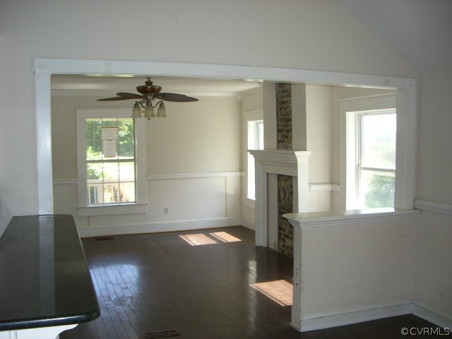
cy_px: 170
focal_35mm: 38
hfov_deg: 49.0
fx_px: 496
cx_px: 226
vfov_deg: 37.7
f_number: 2.7
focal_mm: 6.2
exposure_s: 1/250
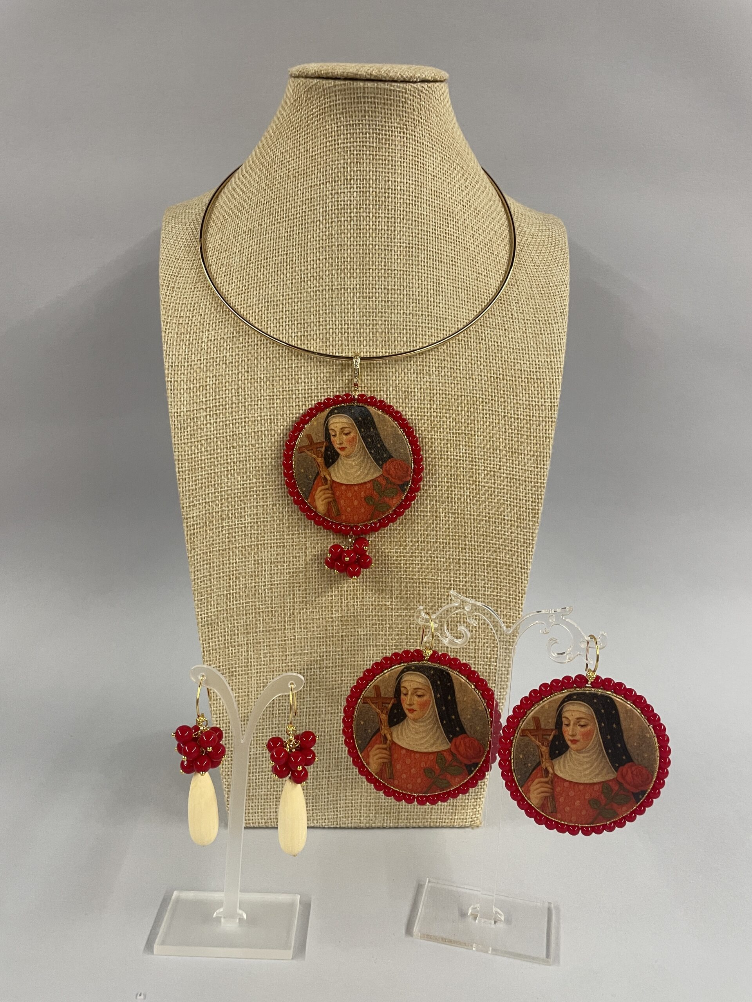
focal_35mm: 26
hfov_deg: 53.1
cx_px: 376
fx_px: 753
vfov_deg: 67.3
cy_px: 501
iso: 100
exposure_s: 1/50
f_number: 1.6
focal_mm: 4.2
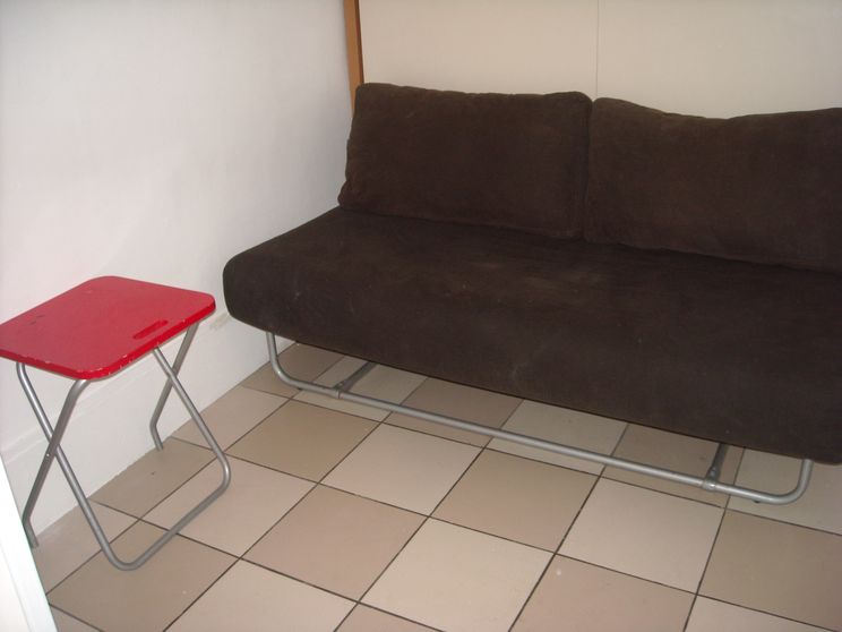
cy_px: 316
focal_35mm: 35
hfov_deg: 52.6
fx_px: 851
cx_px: 421
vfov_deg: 40.7
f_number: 2.8
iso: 200
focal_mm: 5.7
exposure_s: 1/60
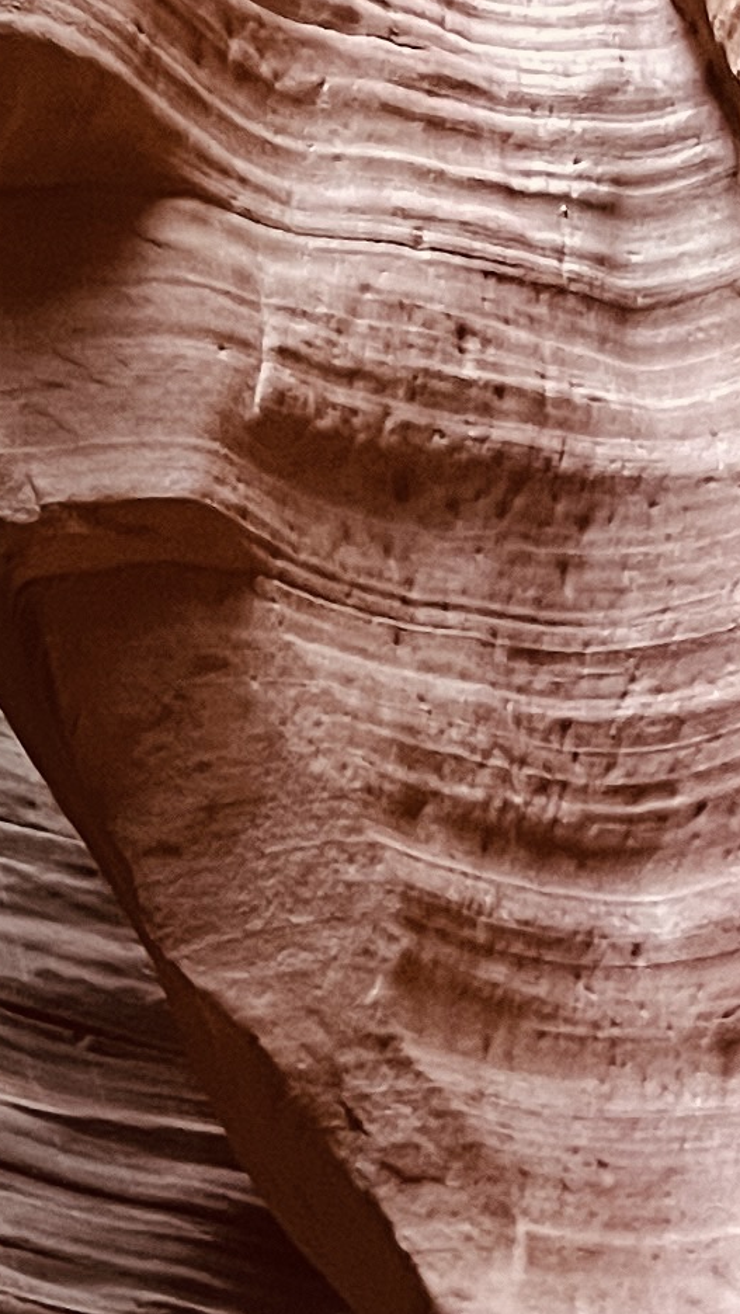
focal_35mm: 122
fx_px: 4253
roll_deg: +2.3
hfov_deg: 9.6
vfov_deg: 17.5
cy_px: 938
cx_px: -435
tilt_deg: +9.6
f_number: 1.6
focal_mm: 5.1
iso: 640
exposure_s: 1/30
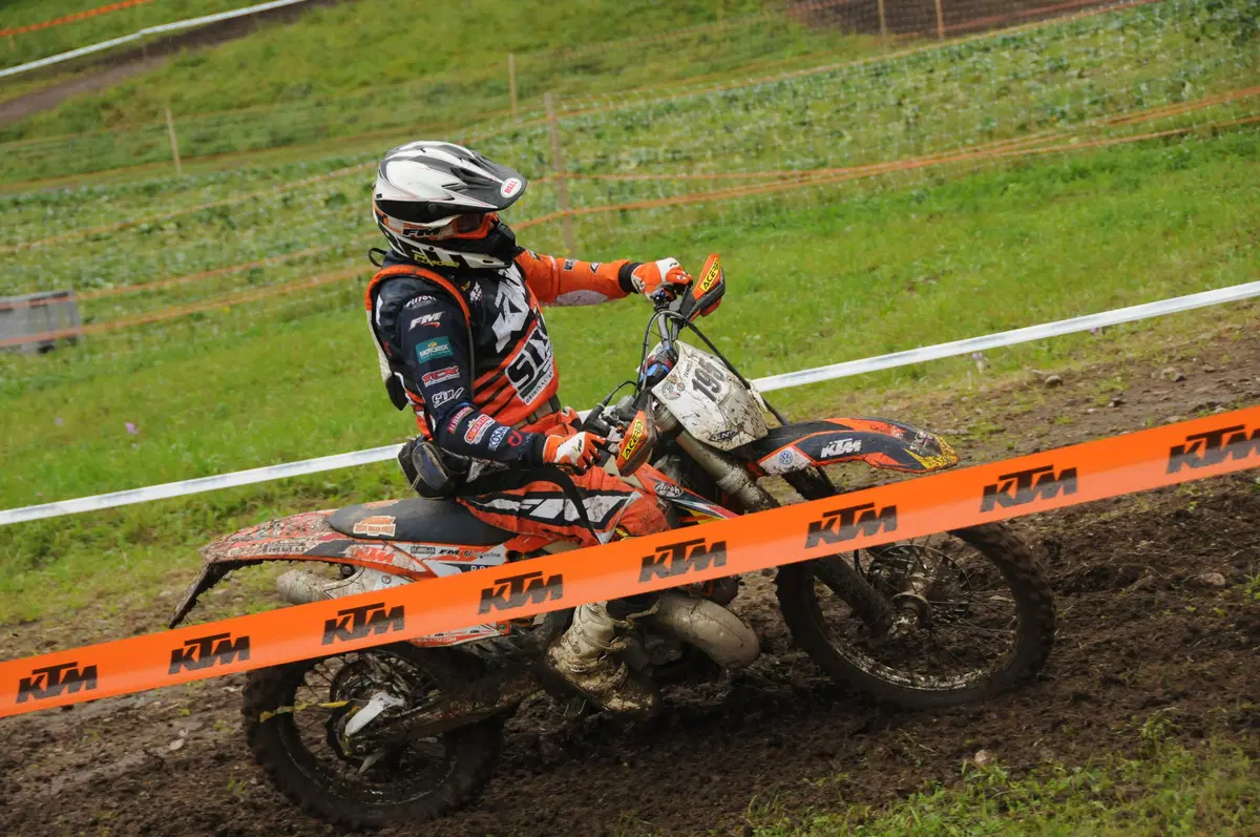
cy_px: 418
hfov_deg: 20.9
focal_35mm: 98
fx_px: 3408
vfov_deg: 14.0
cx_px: 630
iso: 800
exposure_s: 1/800
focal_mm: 65
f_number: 5
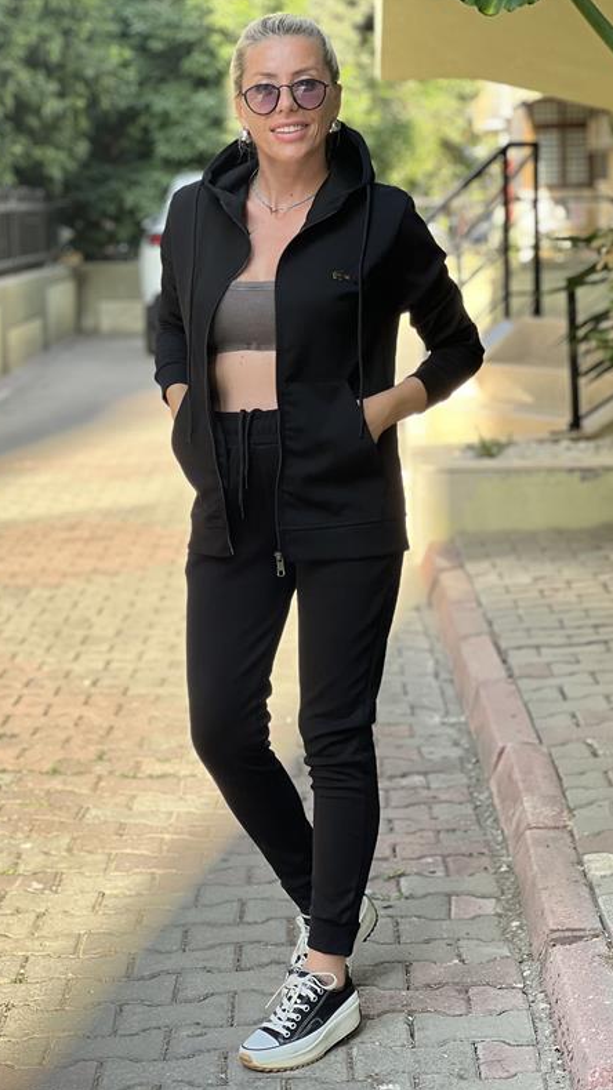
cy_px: 544
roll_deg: +0.7
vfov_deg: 25.0
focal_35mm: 85
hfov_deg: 14.2
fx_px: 2458
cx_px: 265
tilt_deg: -5.7
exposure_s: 1/121
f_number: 2.8
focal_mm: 9
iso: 32
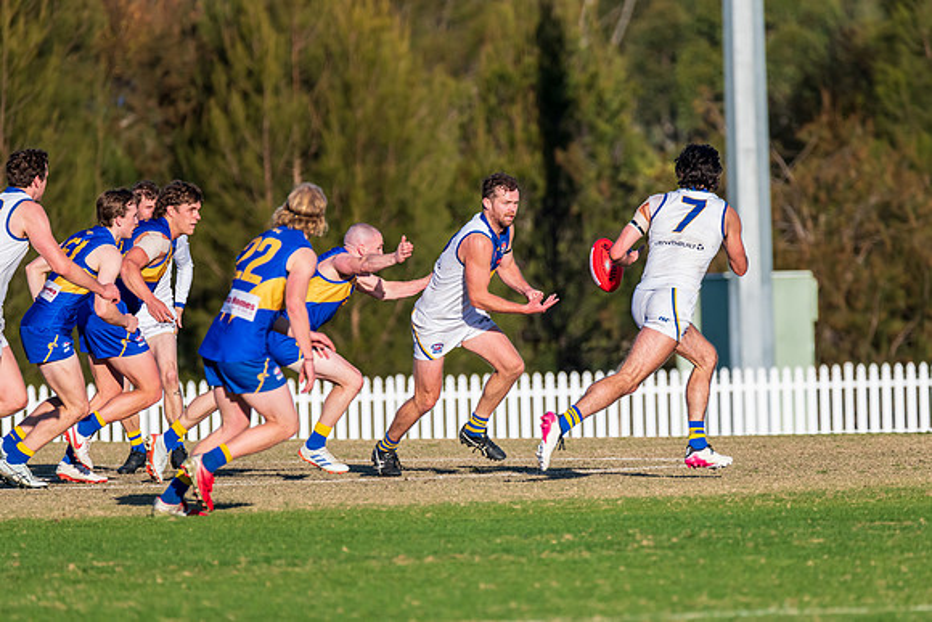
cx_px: 498
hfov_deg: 3.9
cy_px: 332
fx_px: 13822
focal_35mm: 534
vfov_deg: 2.6
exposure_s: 1/2000
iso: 800
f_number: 8
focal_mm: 500
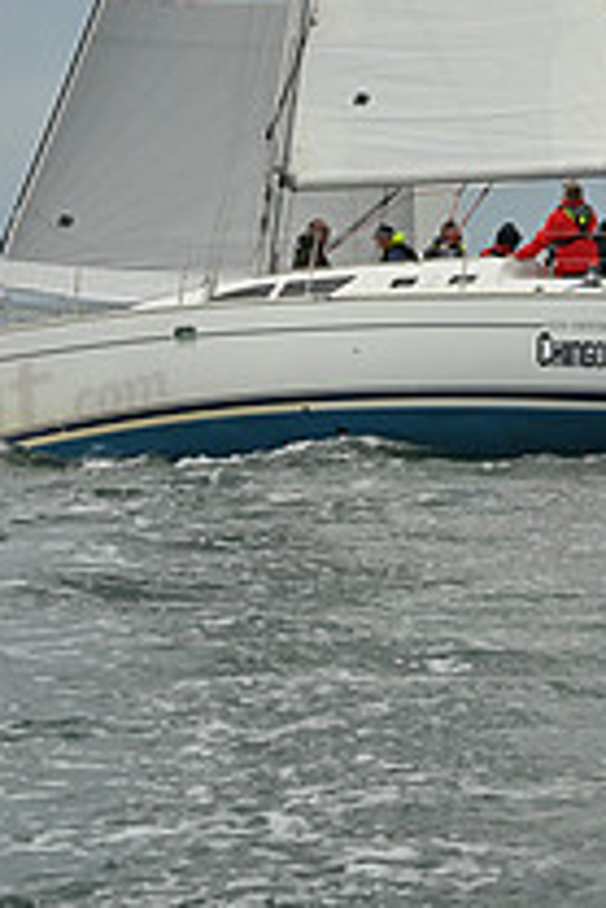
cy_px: -284
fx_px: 4915
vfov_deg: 10.3
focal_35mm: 195
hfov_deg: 7.1
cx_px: 395
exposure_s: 1/1250
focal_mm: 70
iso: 320
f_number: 11
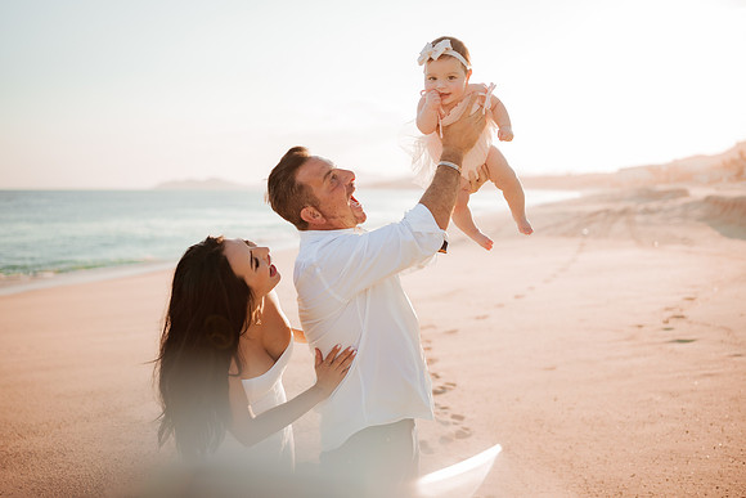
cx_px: 373
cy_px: 249
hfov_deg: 52.2
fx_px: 762
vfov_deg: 36.2
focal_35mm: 37
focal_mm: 35
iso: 100
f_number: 1.8
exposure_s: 1/3200
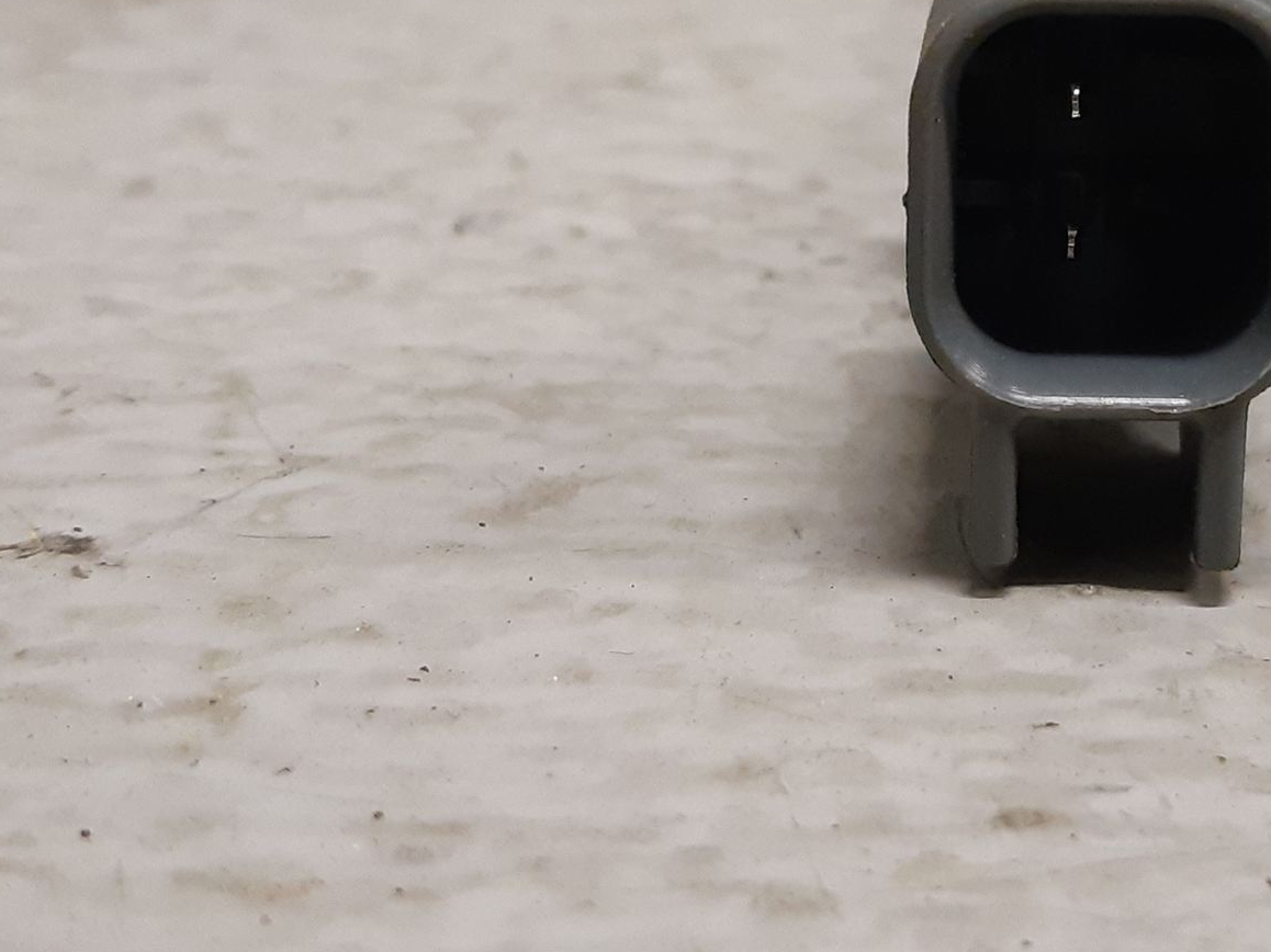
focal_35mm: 46
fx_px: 1689
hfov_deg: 39.8
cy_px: 249
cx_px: 994
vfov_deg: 31.0
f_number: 1.7
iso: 200
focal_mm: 3.93
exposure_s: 1/50
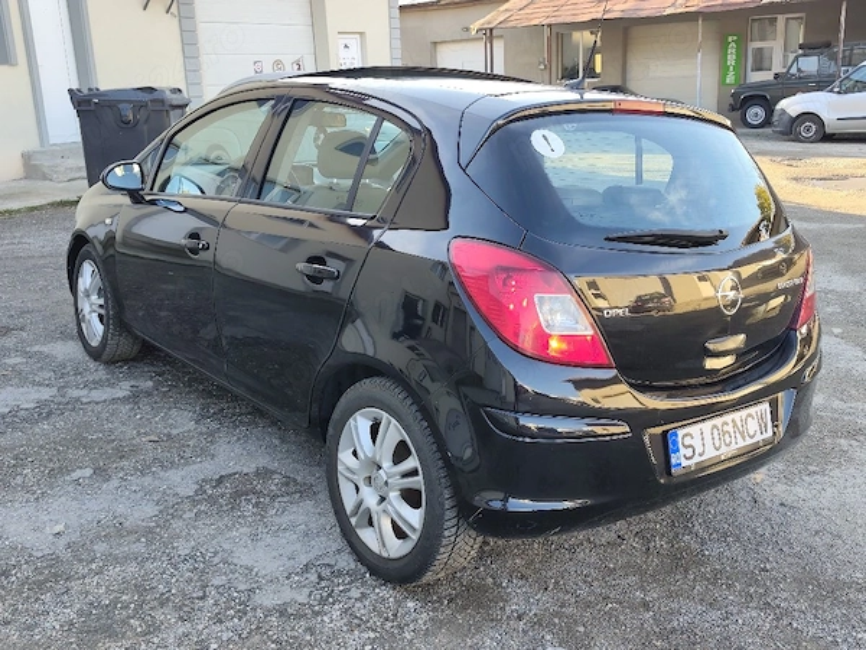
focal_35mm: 35
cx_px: 433
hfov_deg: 52.6
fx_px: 876
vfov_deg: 40.7
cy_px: 325
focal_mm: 6.07
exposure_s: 1/100
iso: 80
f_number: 1.7
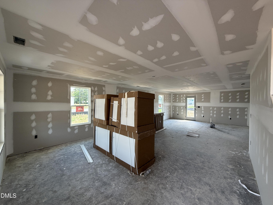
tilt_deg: +0.3
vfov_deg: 85.7
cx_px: 136
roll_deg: -0.6
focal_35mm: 14
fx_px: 110
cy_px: 102
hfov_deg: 102.1
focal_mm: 2.22
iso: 80
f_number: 2.2
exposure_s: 1/100
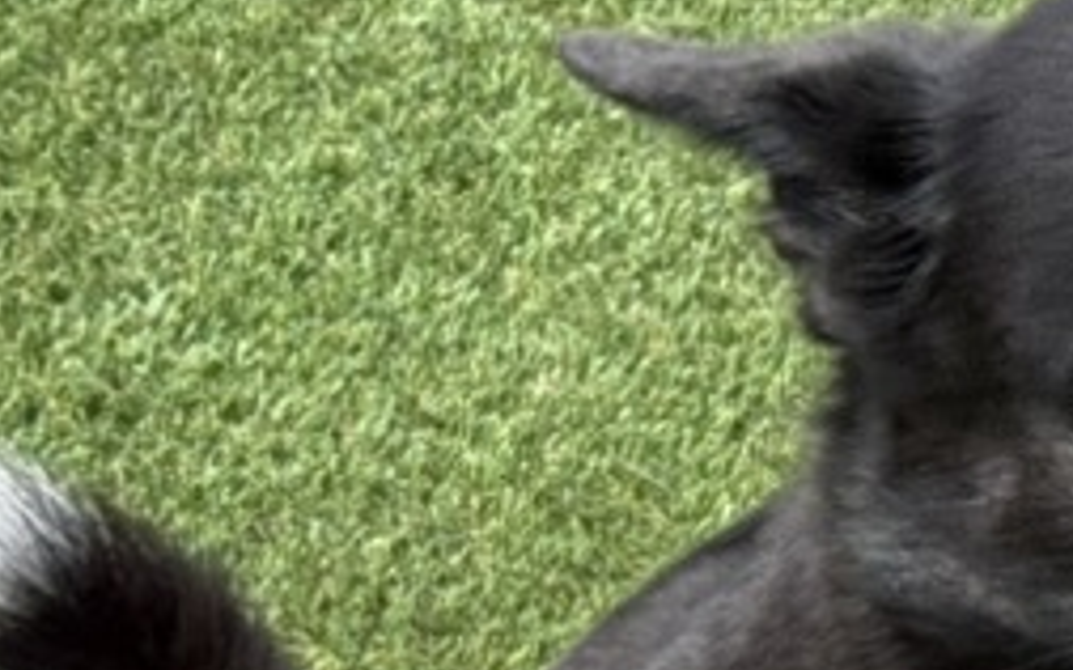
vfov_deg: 6.3
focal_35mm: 206
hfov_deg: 9.9
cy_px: 1005
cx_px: 1578
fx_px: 6023
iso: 64
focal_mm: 6.76
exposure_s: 1/2273
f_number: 1.78
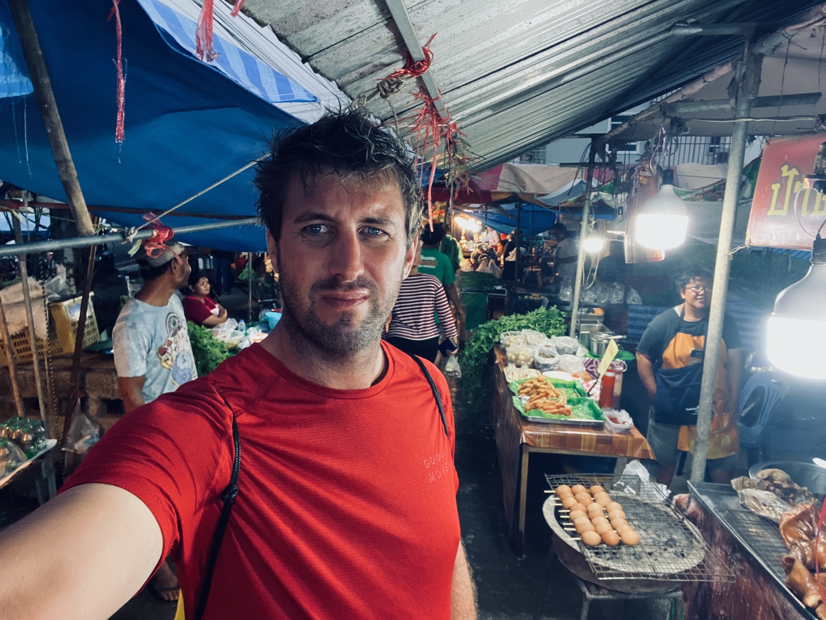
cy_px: 316
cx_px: 406
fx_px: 573
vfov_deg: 56.8
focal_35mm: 24
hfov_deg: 71.6
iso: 250
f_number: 2.2
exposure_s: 1/50
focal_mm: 2.71
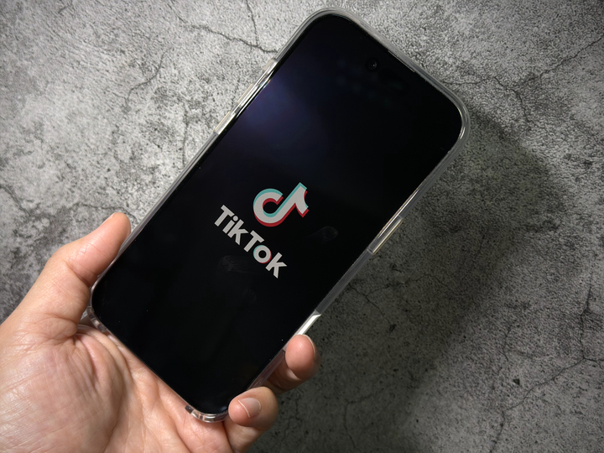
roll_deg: -24.2
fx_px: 838
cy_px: 226
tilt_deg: -16.6
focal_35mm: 48
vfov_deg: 30.3
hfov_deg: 39.7
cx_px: 302
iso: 64
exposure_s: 1/302
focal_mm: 6.76
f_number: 1.78
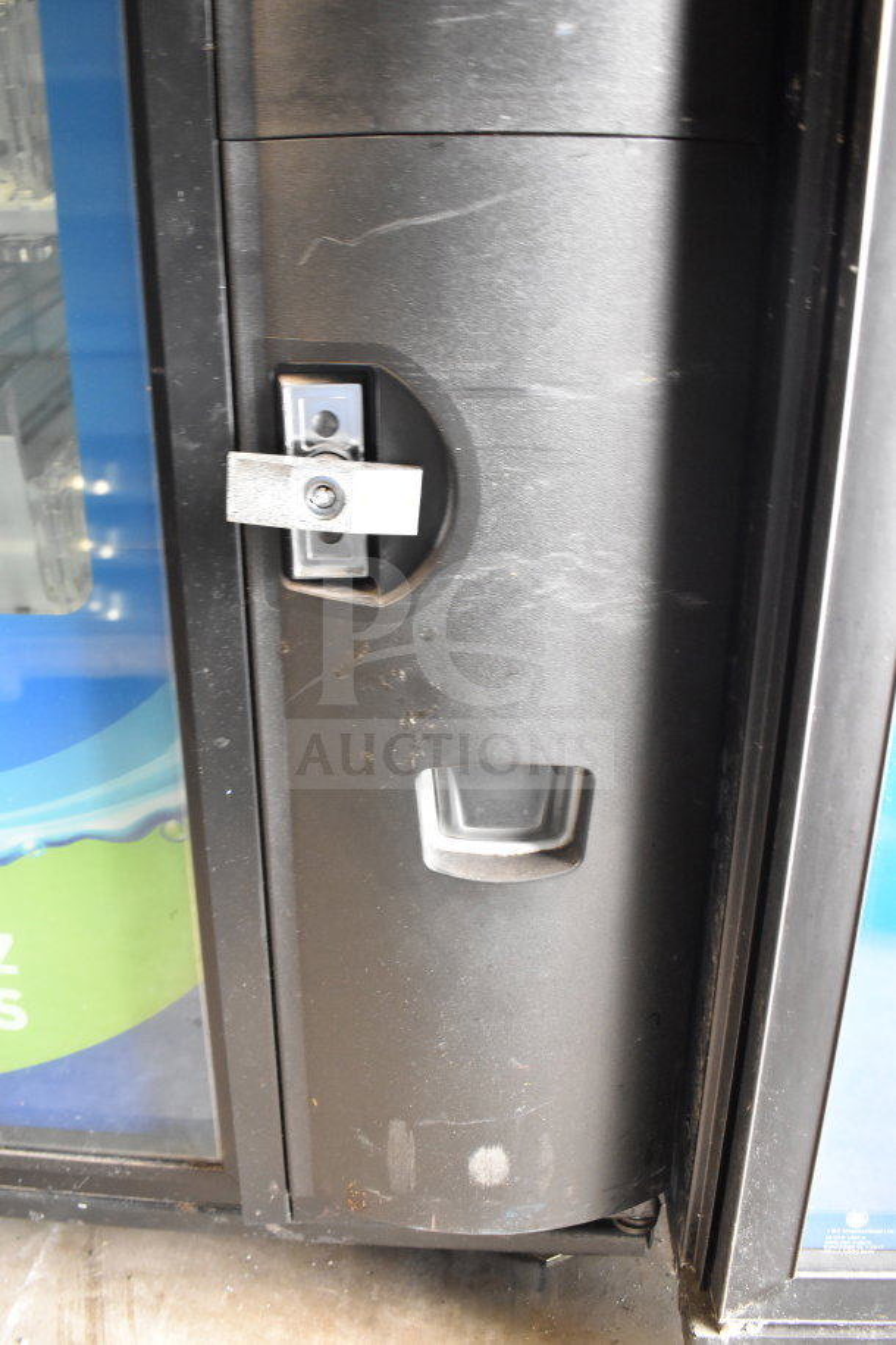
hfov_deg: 43.6
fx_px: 1120
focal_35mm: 30
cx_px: 448
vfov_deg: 61.9
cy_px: 672
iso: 2800
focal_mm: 20
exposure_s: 1/30
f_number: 3.8
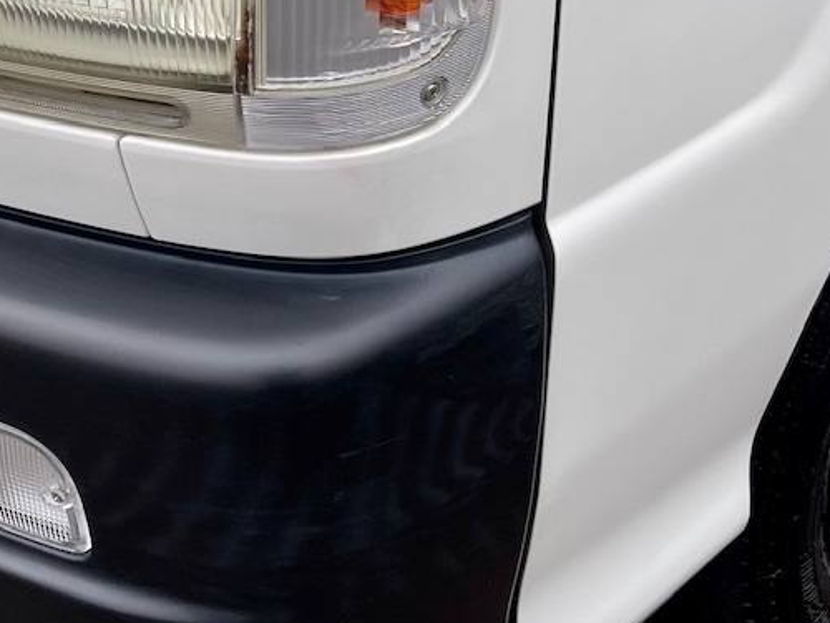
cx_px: 284
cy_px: -18
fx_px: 1535
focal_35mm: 64
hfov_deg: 30.1
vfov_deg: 22.0
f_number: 1.6
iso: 32
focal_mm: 5.1
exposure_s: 1/428
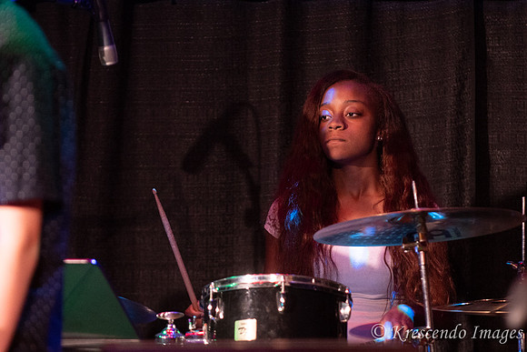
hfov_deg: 8.4
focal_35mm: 246
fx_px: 3601
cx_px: 309
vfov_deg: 5.6
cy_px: 206
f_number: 2.8
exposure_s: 1/200
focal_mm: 140
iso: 1600
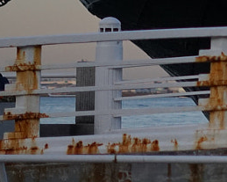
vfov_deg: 5.3
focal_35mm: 290
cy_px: -114
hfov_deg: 6.4
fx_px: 1948
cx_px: 487
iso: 800
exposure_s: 1/8000
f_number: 1.8
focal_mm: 50
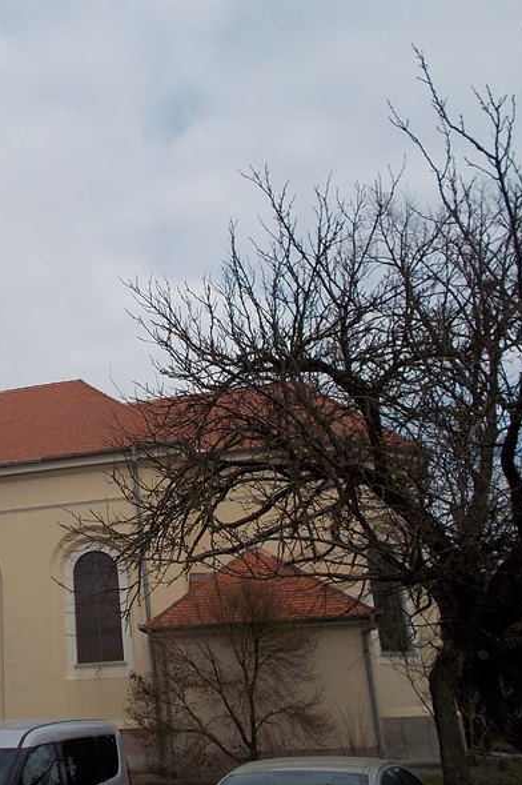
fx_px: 893
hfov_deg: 30.9
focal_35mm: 41
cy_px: 398
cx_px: 39
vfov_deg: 47.4
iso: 80
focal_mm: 4.1
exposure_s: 1/640
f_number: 3.3
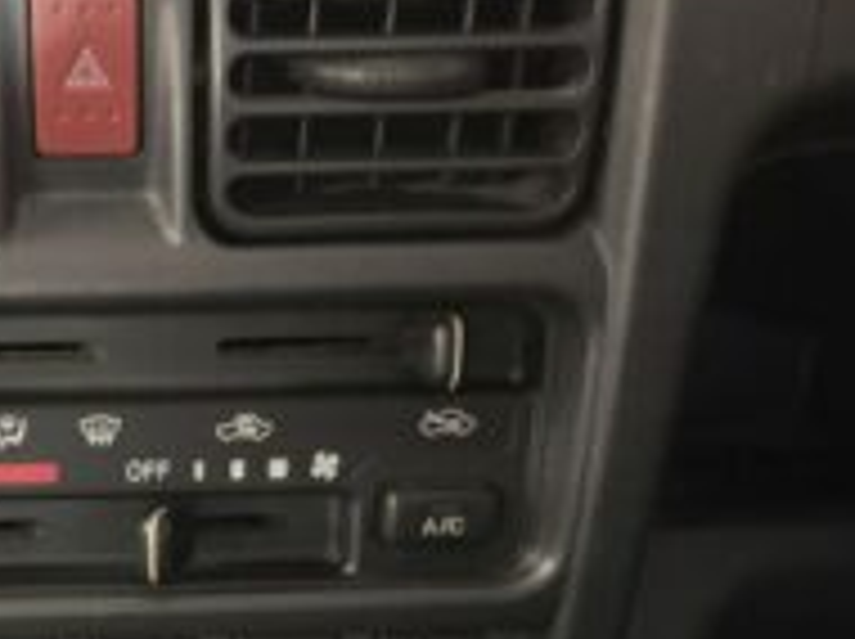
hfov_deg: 37.4
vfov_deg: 29.3
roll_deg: +0.3
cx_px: 104
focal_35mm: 48
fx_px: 1184
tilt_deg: -41.0
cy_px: 533
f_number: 1.6
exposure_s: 1/17
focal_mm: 5.96
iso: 1600
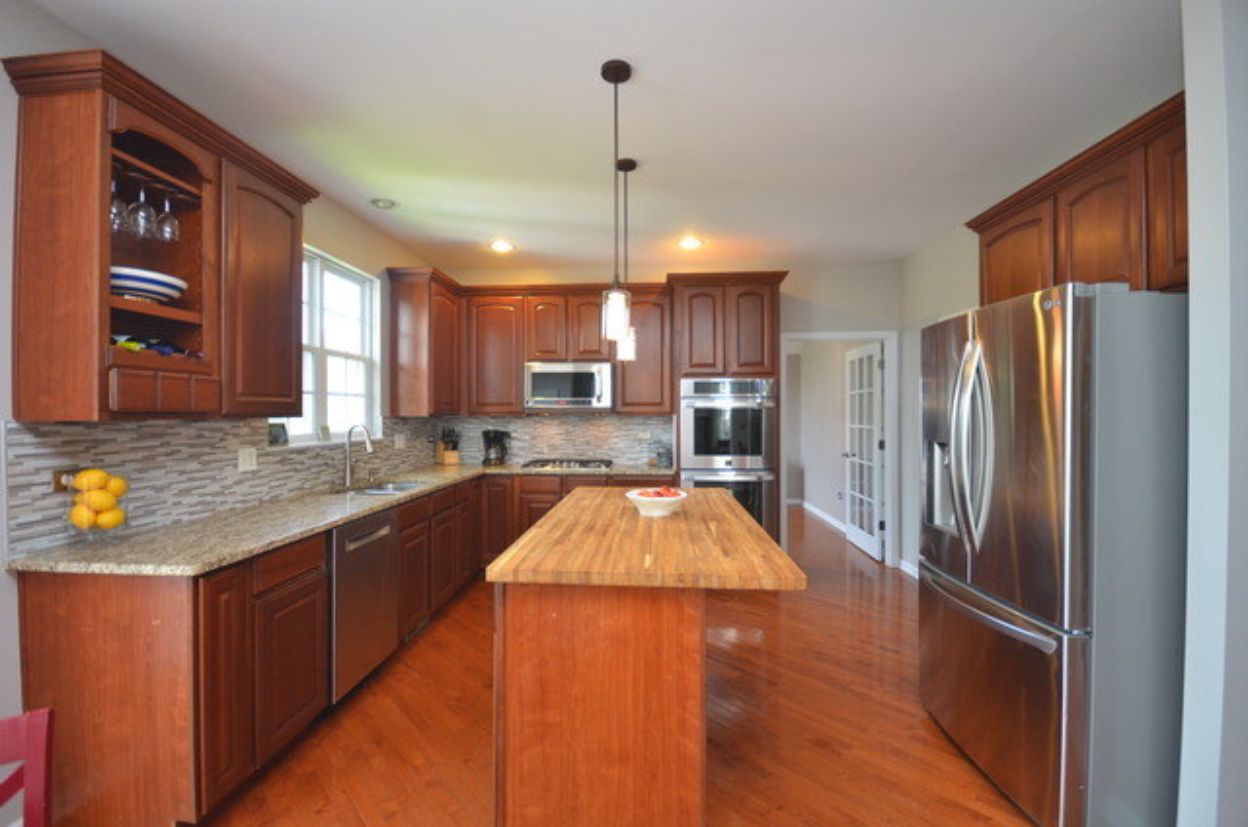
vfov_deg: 77.1
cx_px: 624
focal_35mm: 15
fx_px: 519
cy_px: 414
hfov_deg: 100.5
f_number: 4
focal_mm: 10
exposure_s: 1/60
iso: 640
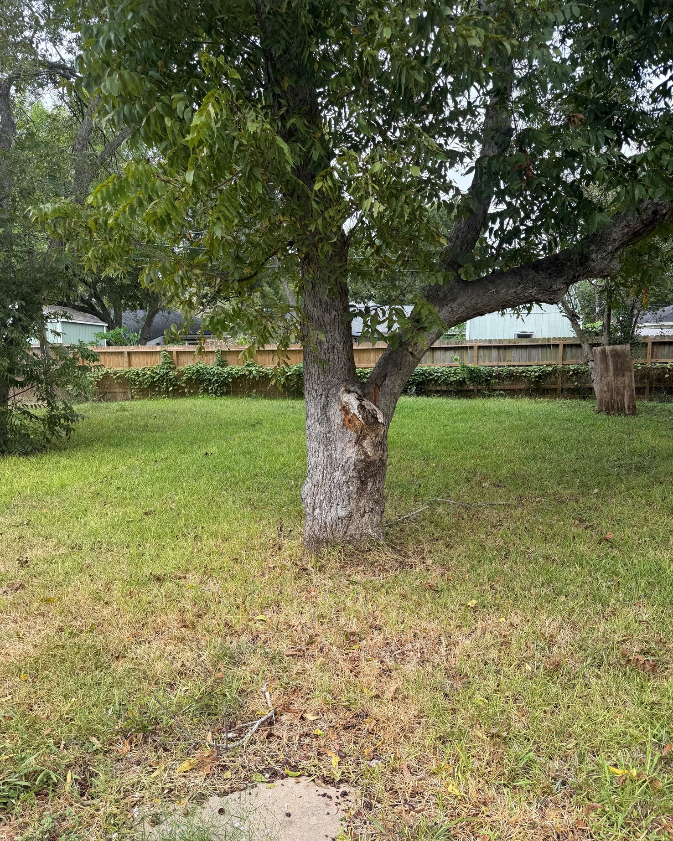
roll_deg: +1.7
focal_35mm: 26
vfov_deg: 66.0
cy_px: 440
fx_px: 647
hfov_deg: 54.9
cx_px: 332
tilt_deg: -9.7
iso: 80
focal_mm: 6.76
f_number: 1.78
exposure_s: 1/1075
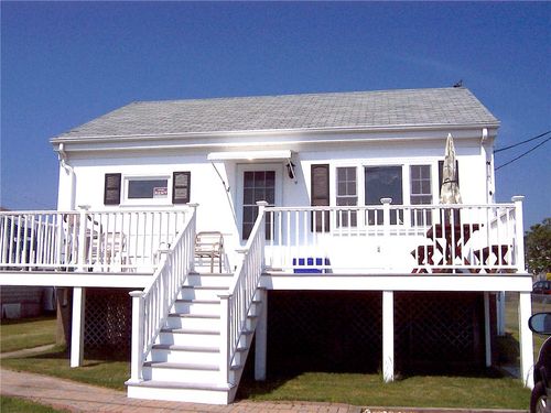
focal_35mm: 36
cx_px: 276
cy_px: 206
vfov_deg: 39.7
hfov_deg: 51.4
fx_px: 573
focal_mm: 5.6
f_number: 5.6
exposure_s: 1/2000
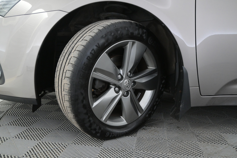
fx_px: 207
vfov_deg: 41.7
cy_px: 79
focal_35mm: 32
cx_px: 118
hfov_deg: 59.5
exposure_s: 1/80
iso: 2500
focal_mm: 21
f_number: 4.5
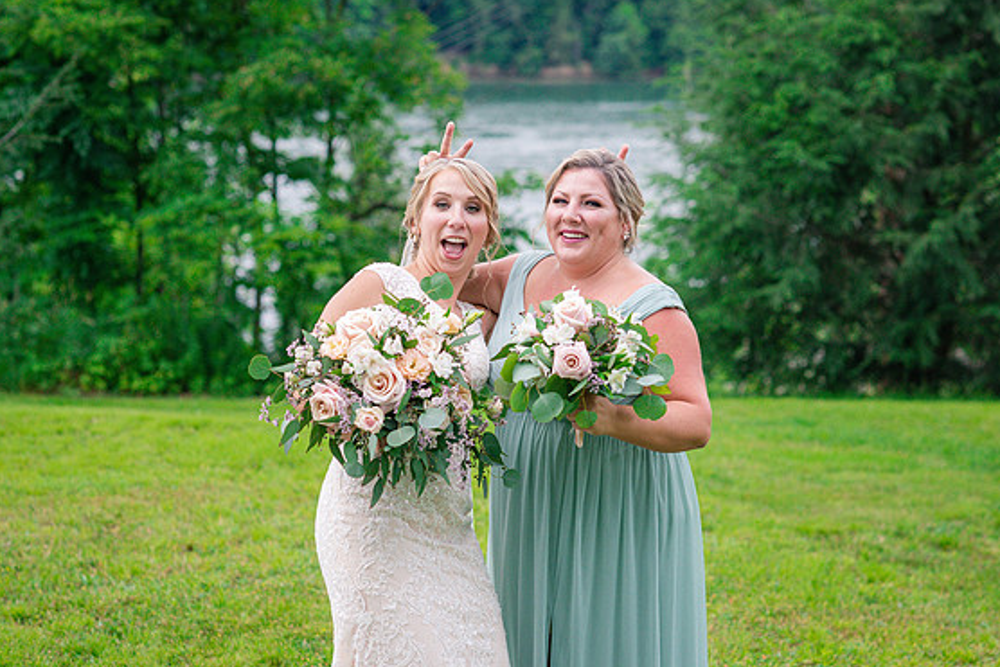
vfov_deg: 12.9
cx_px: 553
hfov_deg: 19.3
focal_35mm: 106
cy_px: 271
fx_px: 2945
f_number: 3.5
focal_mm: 85
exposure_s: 1/2000
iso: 500
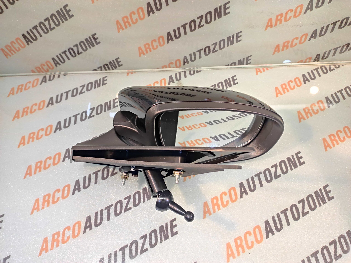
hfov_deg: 91.1
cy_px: 132
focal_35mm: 17
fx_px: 172
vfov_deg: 74.7
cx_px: 176
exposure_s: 1/33
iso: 1317
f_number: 1.79
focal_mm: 4.74
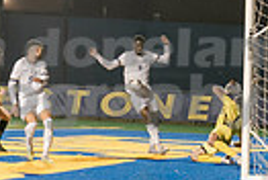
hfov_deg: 6.6
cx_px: -4
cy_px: 71
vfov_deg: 4.5
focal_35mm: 309
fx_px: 2306
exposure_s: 1/200
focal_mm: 70
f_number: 4.5
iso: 2500
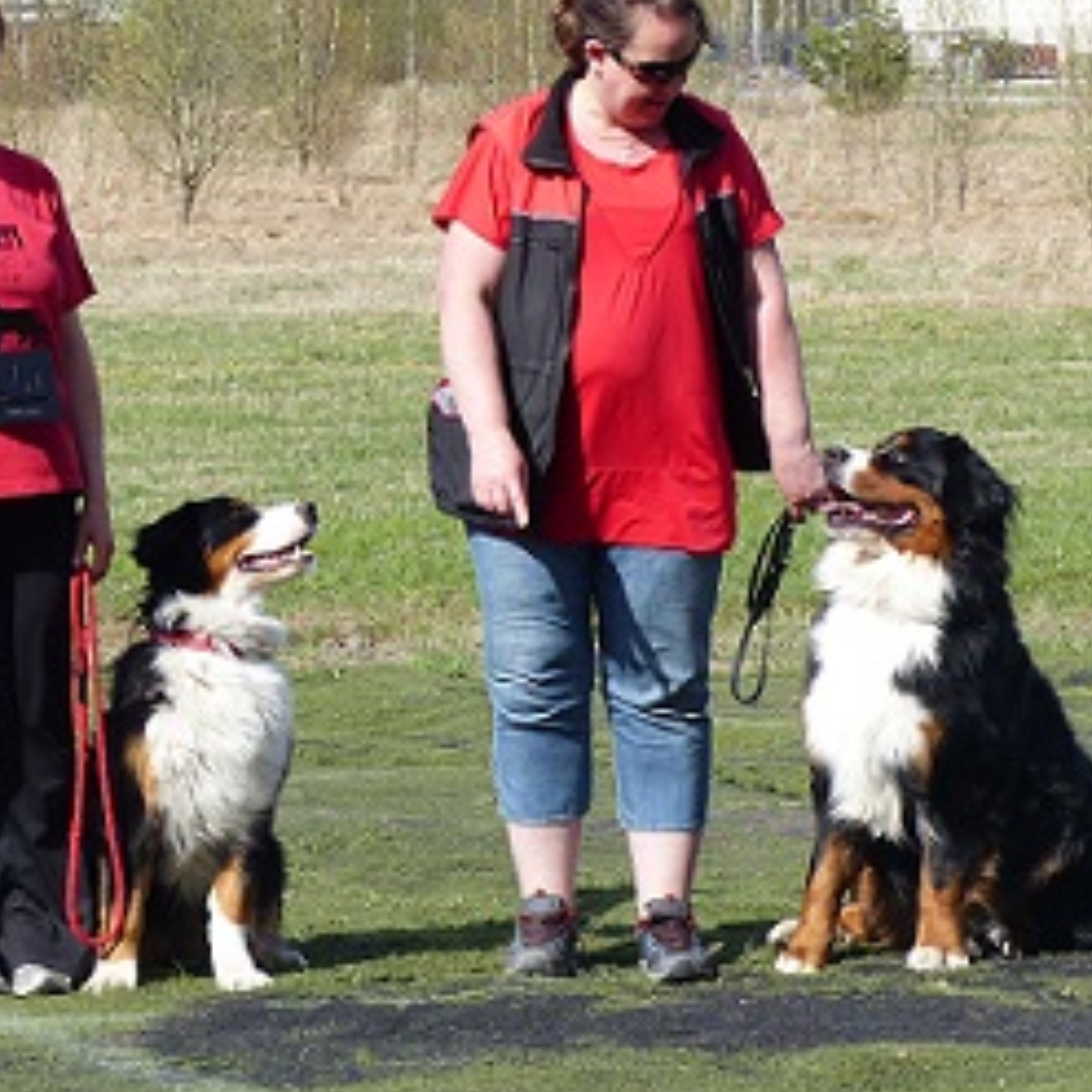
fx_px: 6531
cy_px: 555
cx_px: 123
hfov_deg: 9.5
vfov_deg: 9.6
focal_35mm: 183
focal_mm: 19.2
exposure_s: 1/640
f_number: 4
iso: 100
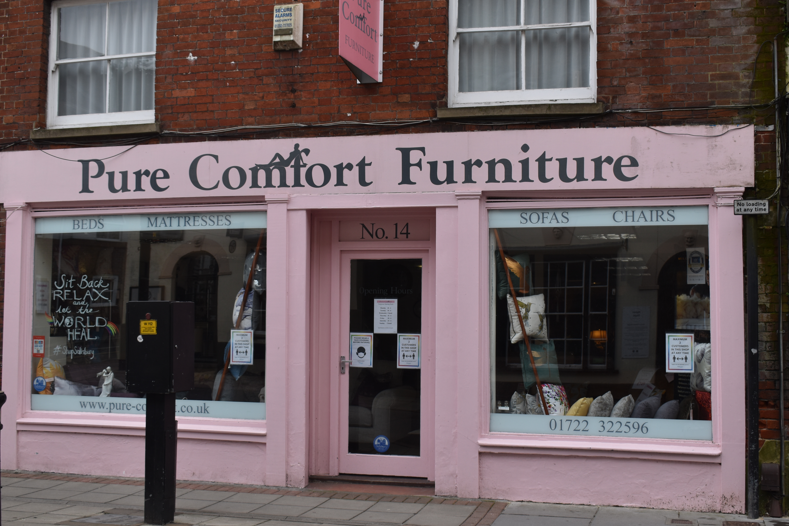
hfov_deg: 41.5
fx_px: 1042
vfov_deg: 28.3
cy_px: 257
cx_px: 404
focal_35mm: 48
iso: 200
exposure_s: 1/250
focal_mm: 29
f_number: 6.3
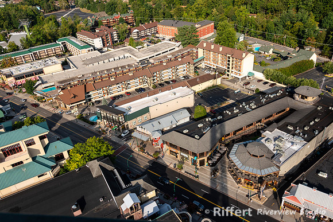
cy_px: 111
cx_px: 166
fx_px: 259
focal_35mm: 28
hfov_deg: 65.5
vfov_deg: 46.4
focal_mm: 28
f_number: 8
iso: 100
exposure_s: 1/200
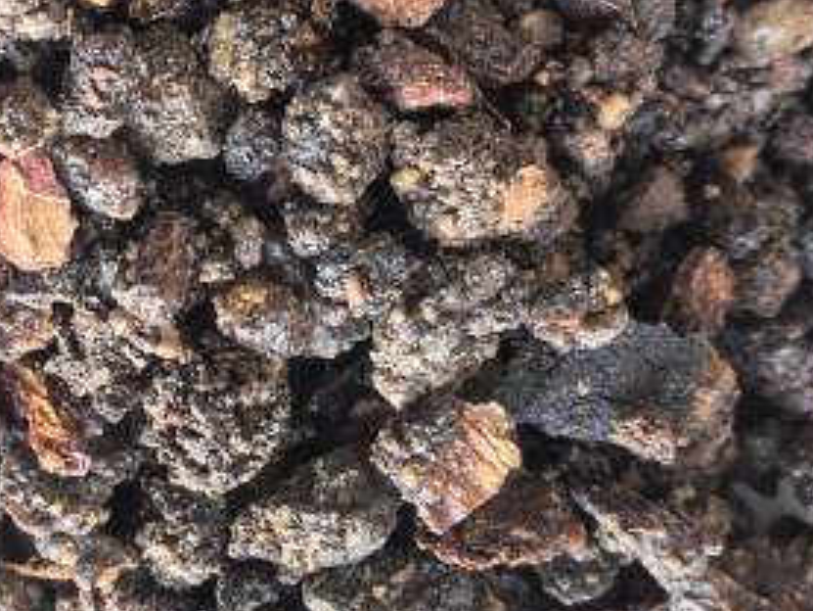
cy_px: 241
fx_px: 1833
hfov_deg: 24.7
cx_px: 194
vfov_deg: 18.9
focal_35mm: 78
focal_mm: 5.75
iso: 125
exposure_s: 1/100
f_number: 2
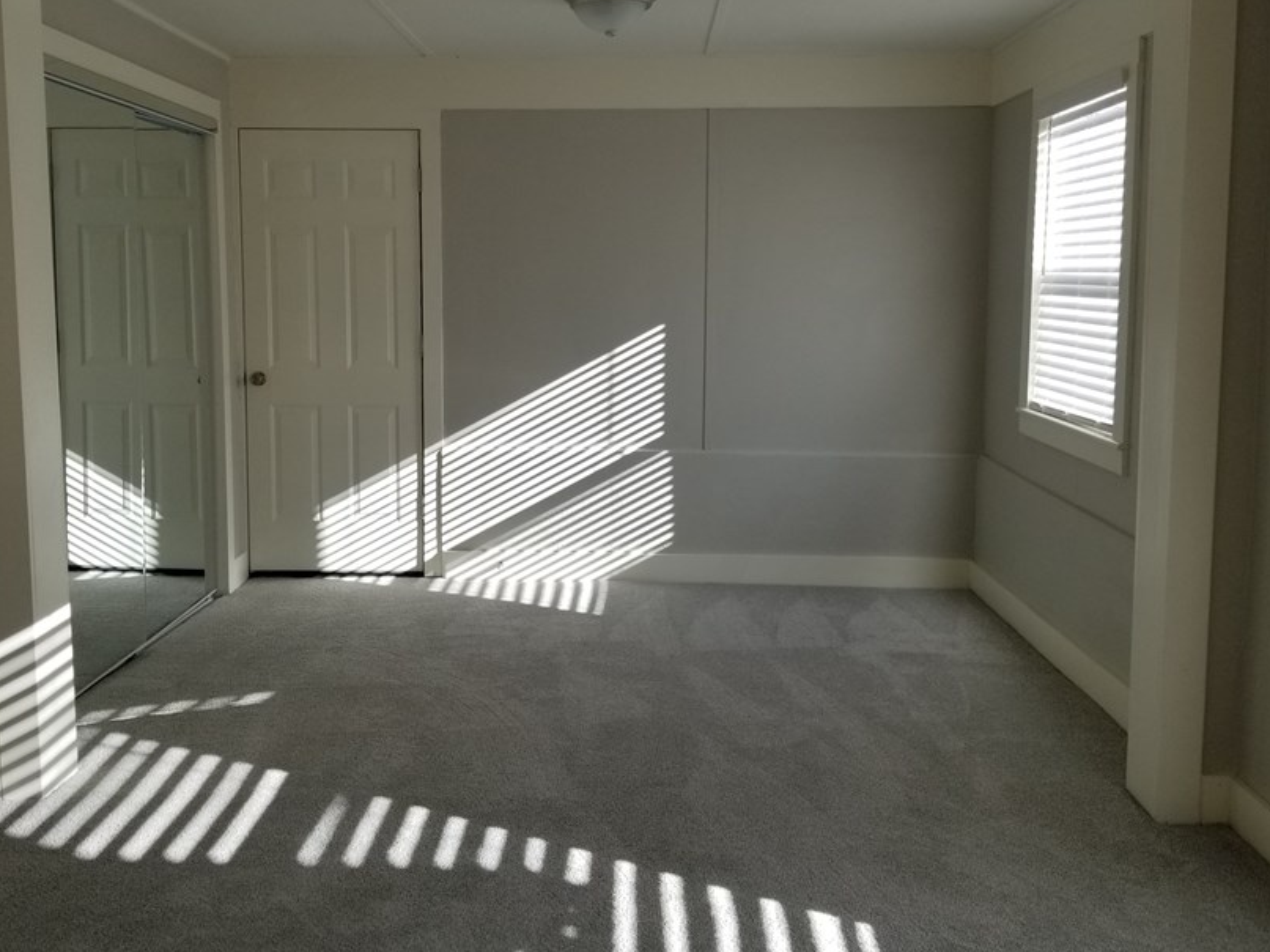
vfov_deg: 42.8
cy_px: 398
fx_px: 1211
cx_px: 625
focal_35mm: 33
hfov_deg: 55.4
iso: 50
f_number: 1.7
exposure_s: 1/222
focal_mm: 4.25
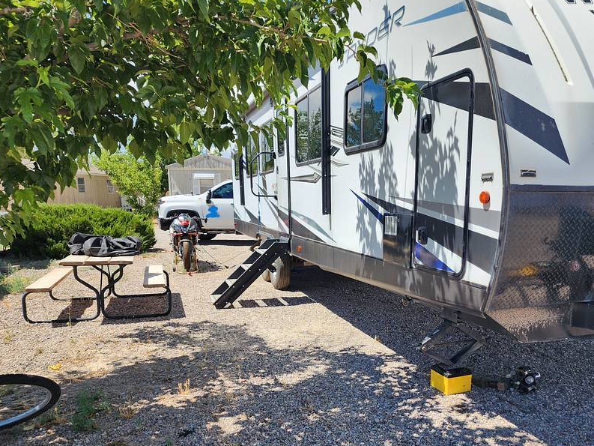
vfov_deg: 47.8
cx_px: 369
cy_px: 277
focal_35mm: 29
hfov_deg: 60.9
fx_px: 498
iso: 12
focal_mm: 6.4
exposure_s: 1/671
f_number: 1.8
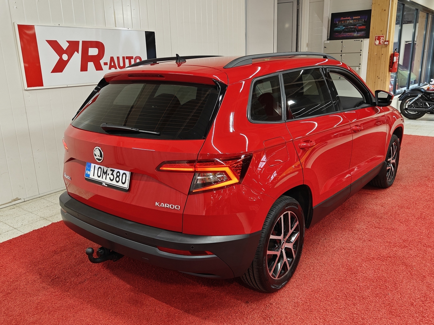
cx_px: 217
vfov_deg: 46.8
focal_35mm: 30
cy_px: 162
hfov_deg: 60.0
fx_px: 376
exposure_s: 1/100
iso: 160
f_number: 1.8
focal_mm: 5.59
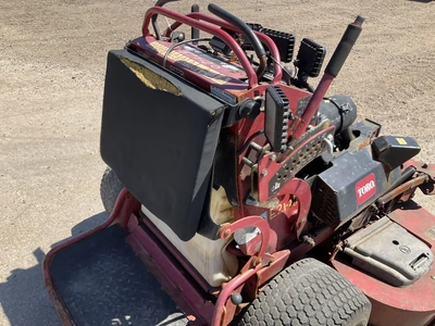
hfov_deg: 61.7
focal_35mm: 29
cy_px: 163
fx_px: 364
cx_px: 218
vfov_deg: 48.2
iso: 25
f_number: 1.8
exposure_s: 1/770
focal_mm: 3
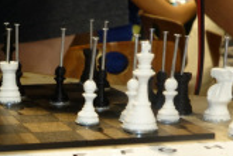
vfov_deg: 12.4
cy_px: 232
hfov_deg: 18.9
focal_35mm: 105
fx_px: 680
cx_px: 0
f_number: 5
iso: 400
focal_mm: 10.4
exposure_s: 1/10
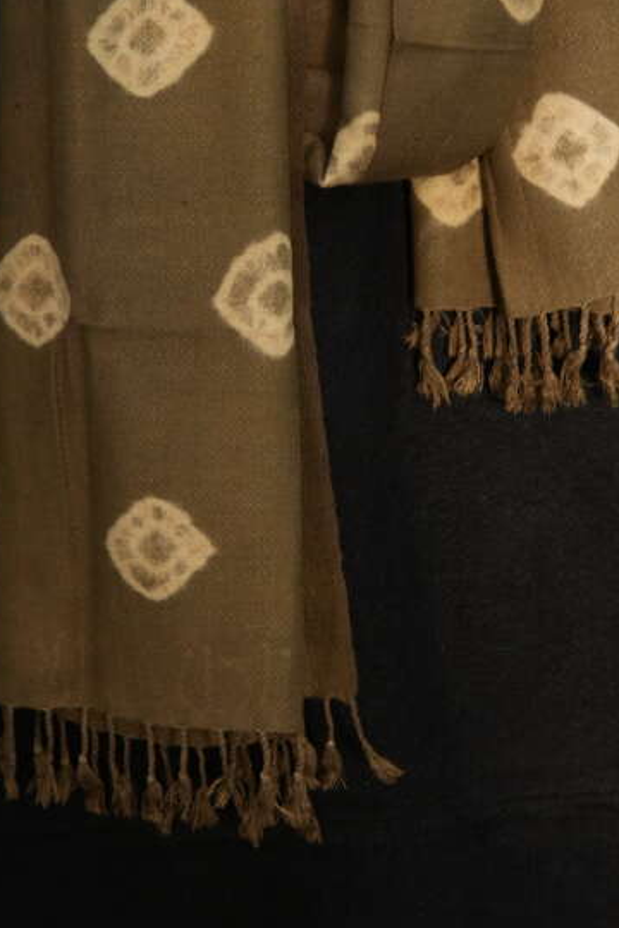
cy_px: 191
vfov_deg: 26.5
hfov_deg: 18.2
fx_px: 1934
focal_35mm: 75
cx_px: 297
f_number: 2.8
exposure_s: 1/100
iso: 1250
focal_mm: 30
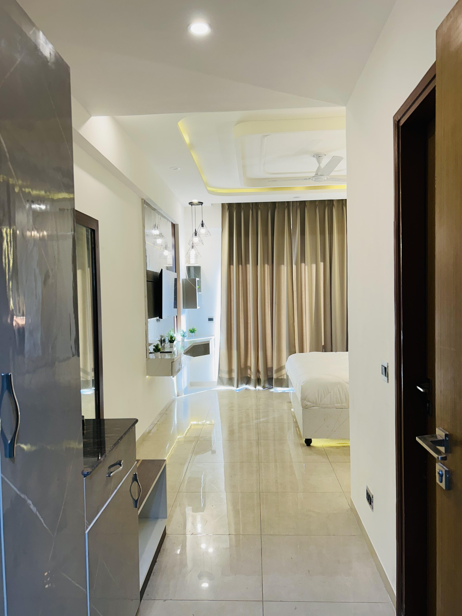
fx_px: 463
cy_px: 308
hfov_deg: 53.1
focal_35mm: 26
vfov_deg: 67.3
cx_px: 231
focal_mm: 5.7
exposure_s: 1/100
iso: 64
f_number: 1.5
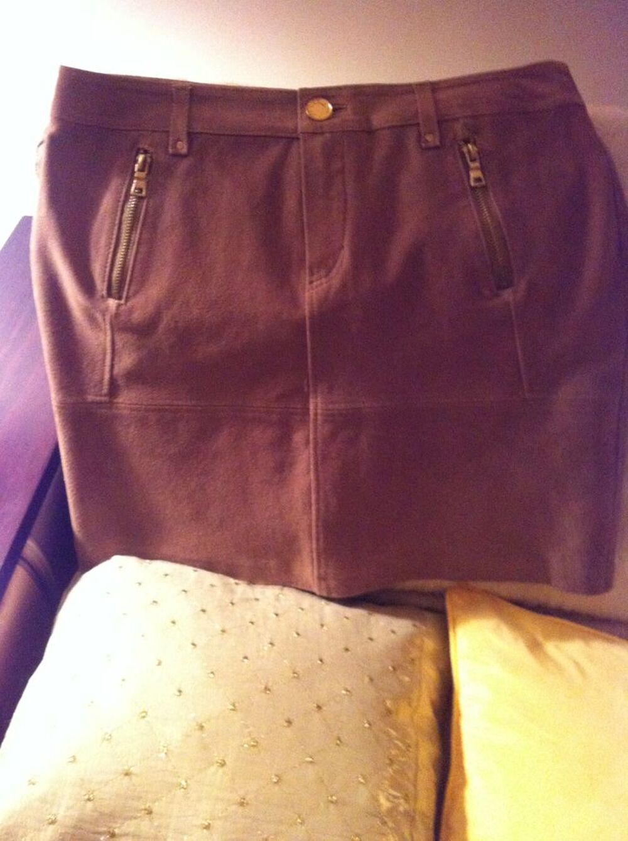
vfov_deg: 52.7
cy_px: 420
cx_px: 314
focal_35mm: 35
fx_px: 849
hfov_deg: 40.6
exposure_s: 1/15
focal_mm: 3.85
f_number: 2.8
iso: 800
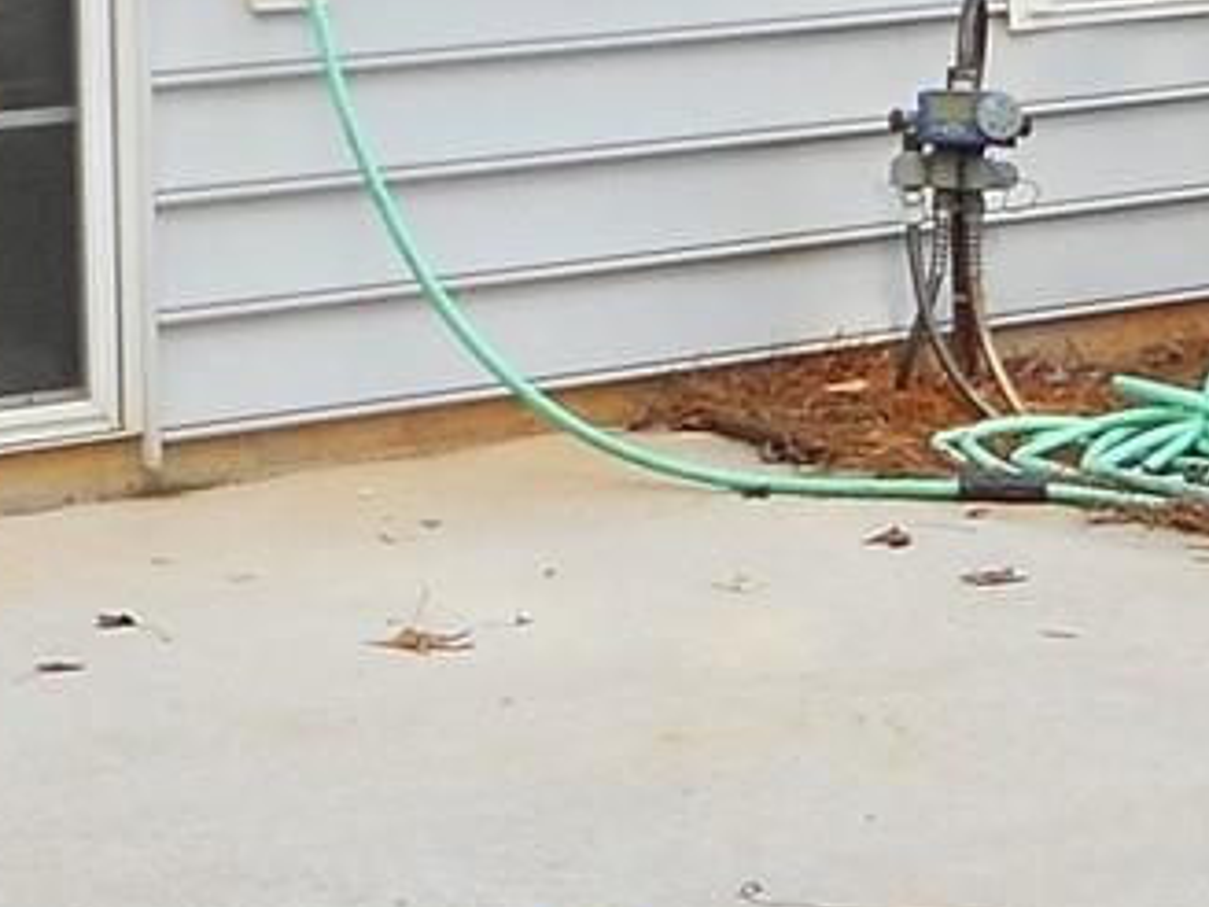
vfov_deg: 9.4
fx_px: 5448
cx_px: 475
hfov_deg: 12.7
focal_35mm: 156
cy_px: -159
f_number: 3.7
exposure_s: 1/50
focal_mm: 4.5
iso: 80
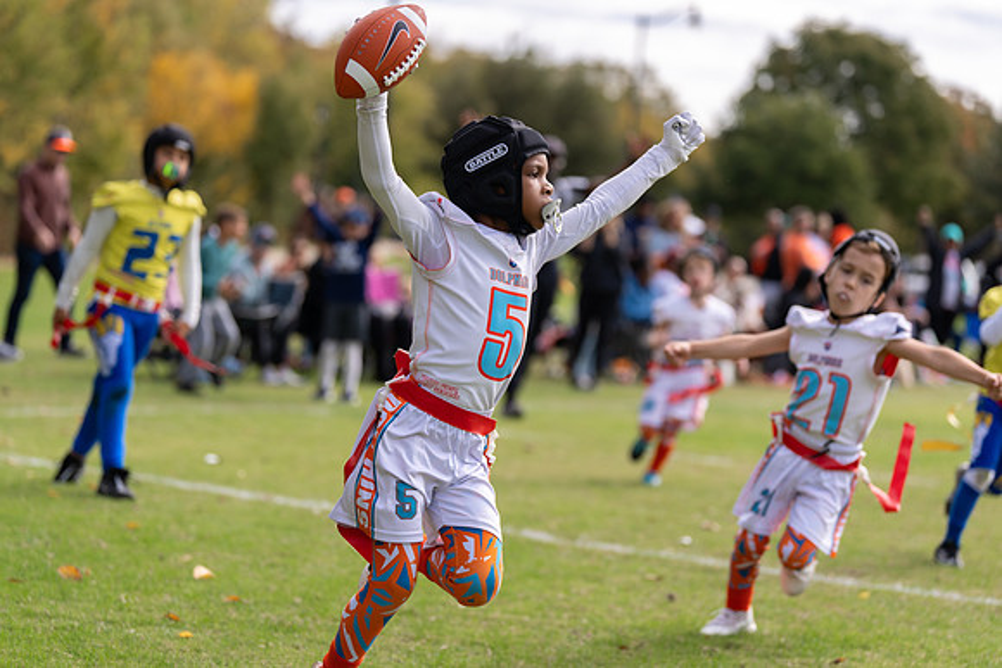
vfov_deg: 13.4
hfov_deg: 20.0
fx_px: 2840
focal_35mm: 102
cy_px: 334
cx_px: 501
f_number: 2.8
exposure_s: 1/1600
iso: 100
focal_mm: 102
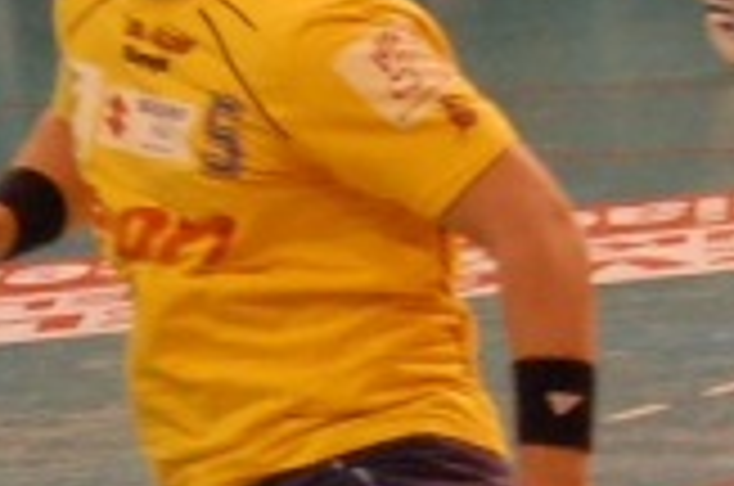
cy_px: 817
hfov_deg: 4.9
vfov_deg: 3.2
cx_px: -99
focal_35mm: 424
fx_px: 8631
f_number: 5.3
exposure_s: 1/200
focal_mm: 45
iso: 1600
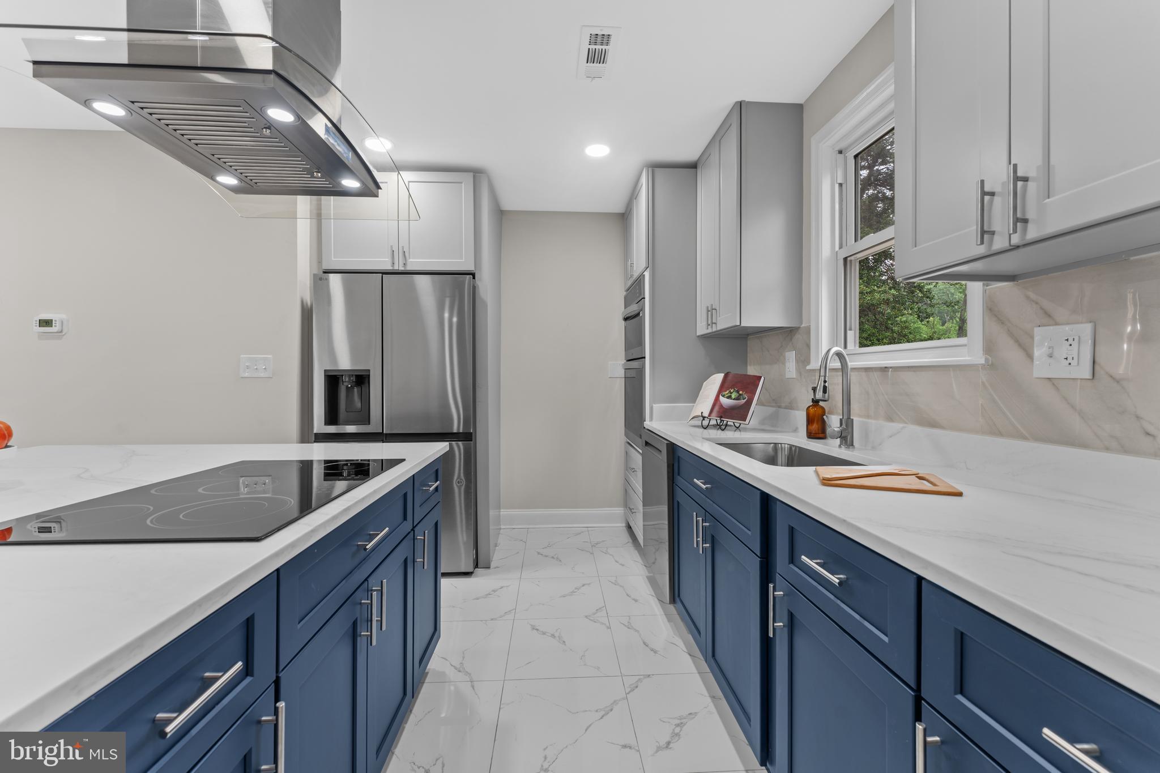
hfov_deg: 104.3
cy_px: 386
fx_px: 451
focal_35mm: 14
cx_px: 580
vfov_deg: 81.2
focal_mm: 14
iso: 100
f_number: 8
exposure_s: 1/1.25
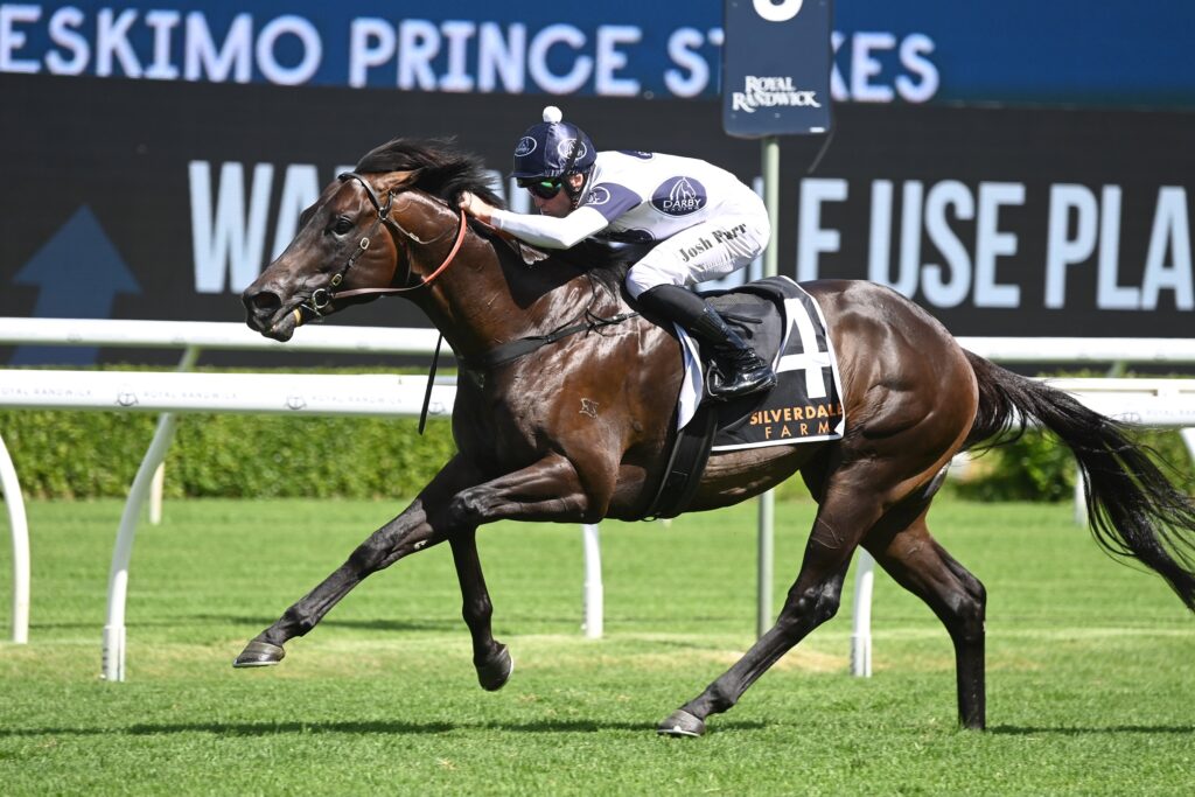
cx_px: 598
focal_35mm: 300
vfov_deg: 4.6
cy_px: 398
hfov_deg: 6.9
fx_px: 9959
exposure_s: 1/2000
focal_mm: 300
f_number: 5.6
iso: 720
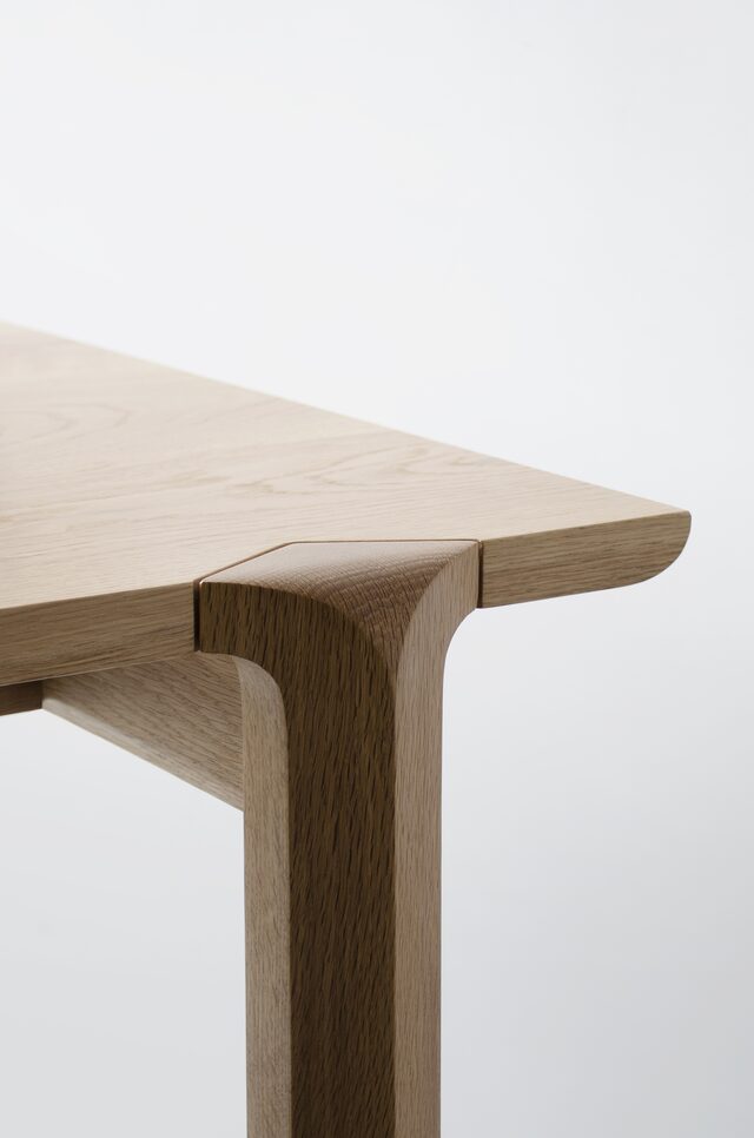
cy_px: 569
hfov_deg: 25.6
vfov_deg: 37.9
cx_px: 377
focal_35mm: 52
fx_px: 1656
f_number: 4.2
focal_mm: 35
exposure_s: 1/80
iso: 200
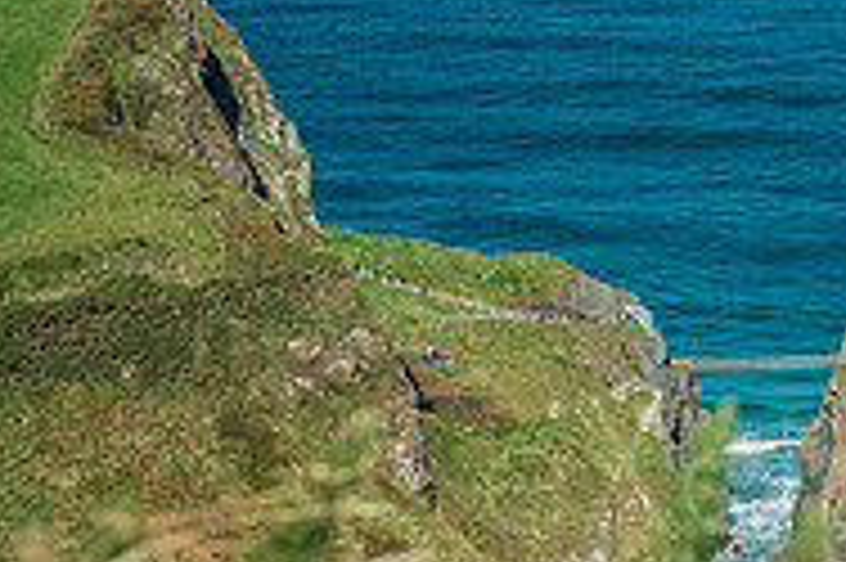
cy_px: 519
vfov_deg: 5.5
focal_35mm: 247
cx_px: 1287
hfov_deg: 8.2
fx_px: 5799
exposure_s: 1/50
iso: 100
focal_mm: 80
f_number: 9
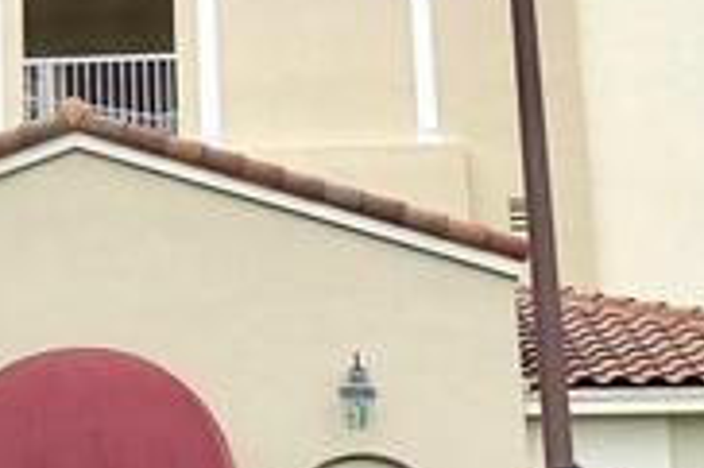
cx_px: 108
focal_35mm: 128
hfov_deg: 15.9
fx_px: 2501
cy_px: -43
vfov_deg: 10.6
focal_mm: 3.99
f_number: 1.8
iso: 20
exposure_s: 1/738
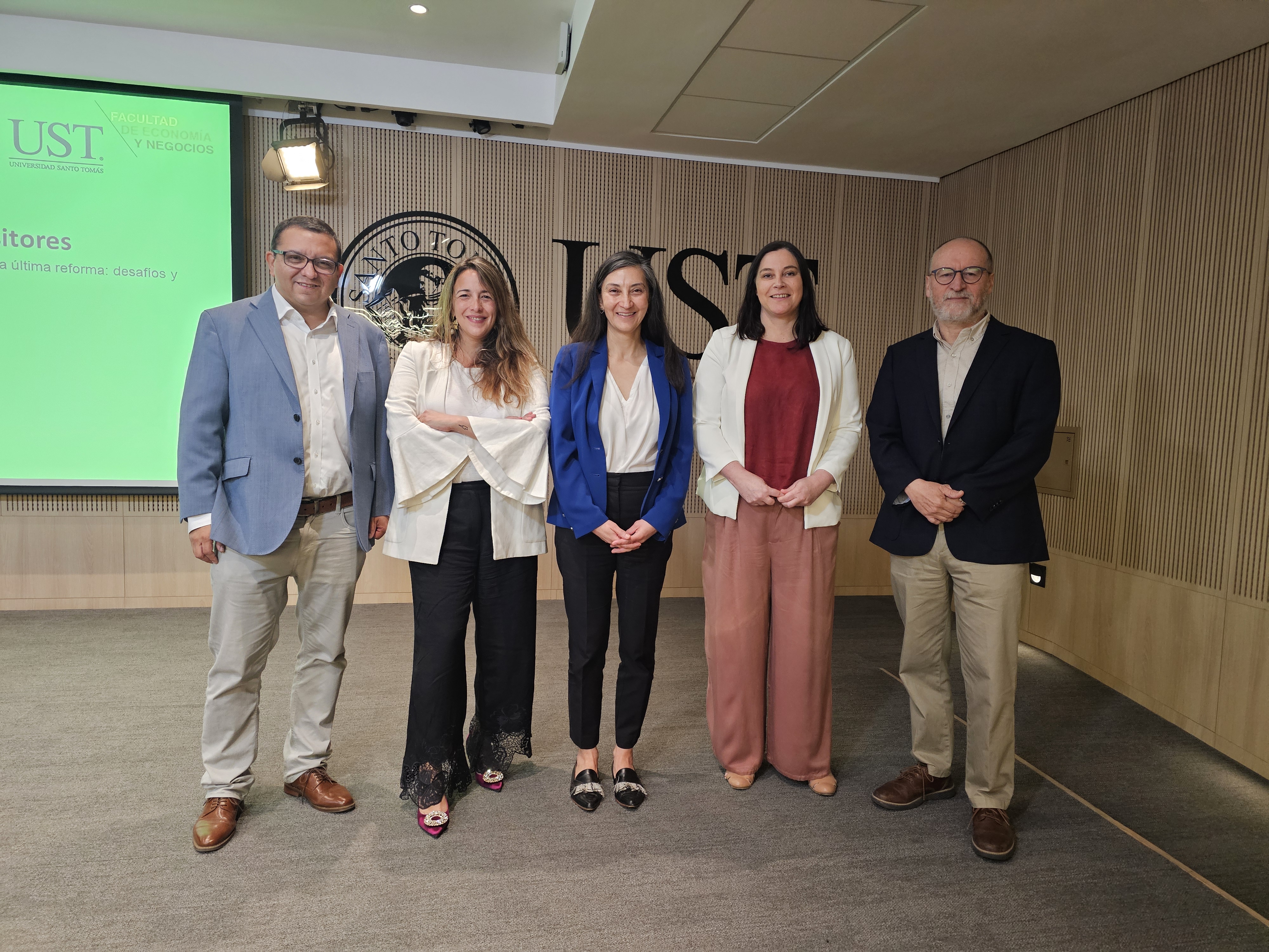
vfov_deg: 58.9
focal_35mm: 23
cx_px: 634
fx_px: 843
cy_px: 476
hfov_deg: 73.9
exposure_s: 1/142
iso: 640
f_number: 1.7
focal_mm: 6.3
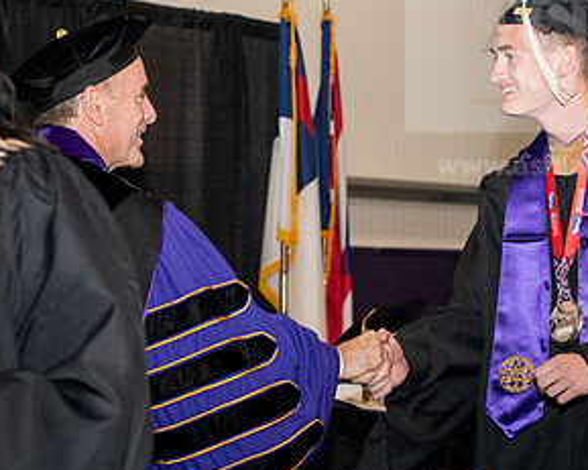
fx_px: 2296
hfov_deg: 14.6
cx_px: 344
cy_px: 209
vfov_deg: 11.7
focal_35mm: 132
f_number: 5.6
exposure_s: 1/200
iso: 1600
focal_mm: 70
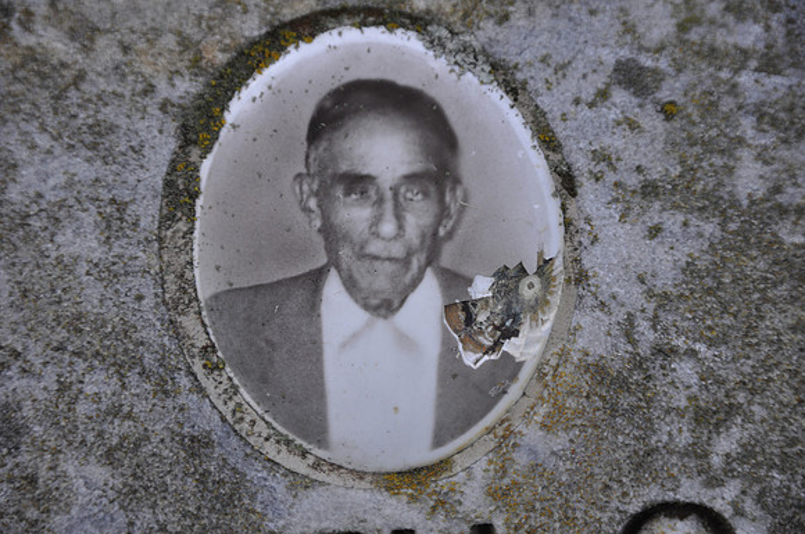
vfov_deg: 8.7
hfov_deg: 13.1
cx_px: 402
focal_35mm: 158
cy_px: 267
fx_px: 3517
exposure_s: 1/125
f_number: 5.6
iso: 280
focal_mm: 105
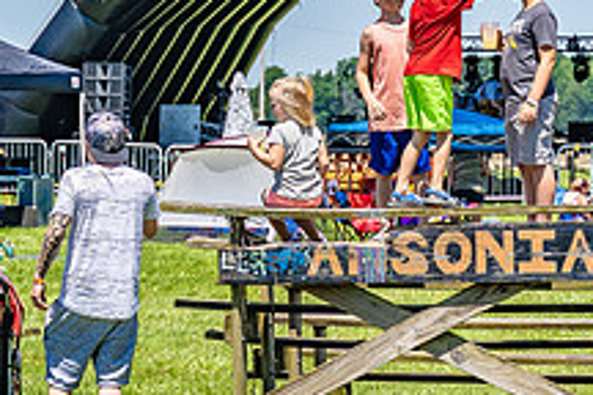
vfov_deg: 4.6
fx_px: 4958
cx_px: 437
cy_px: -12
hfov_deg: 6.8
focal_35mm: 301
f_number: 5
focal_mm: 75
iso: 100
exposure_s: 1/1250
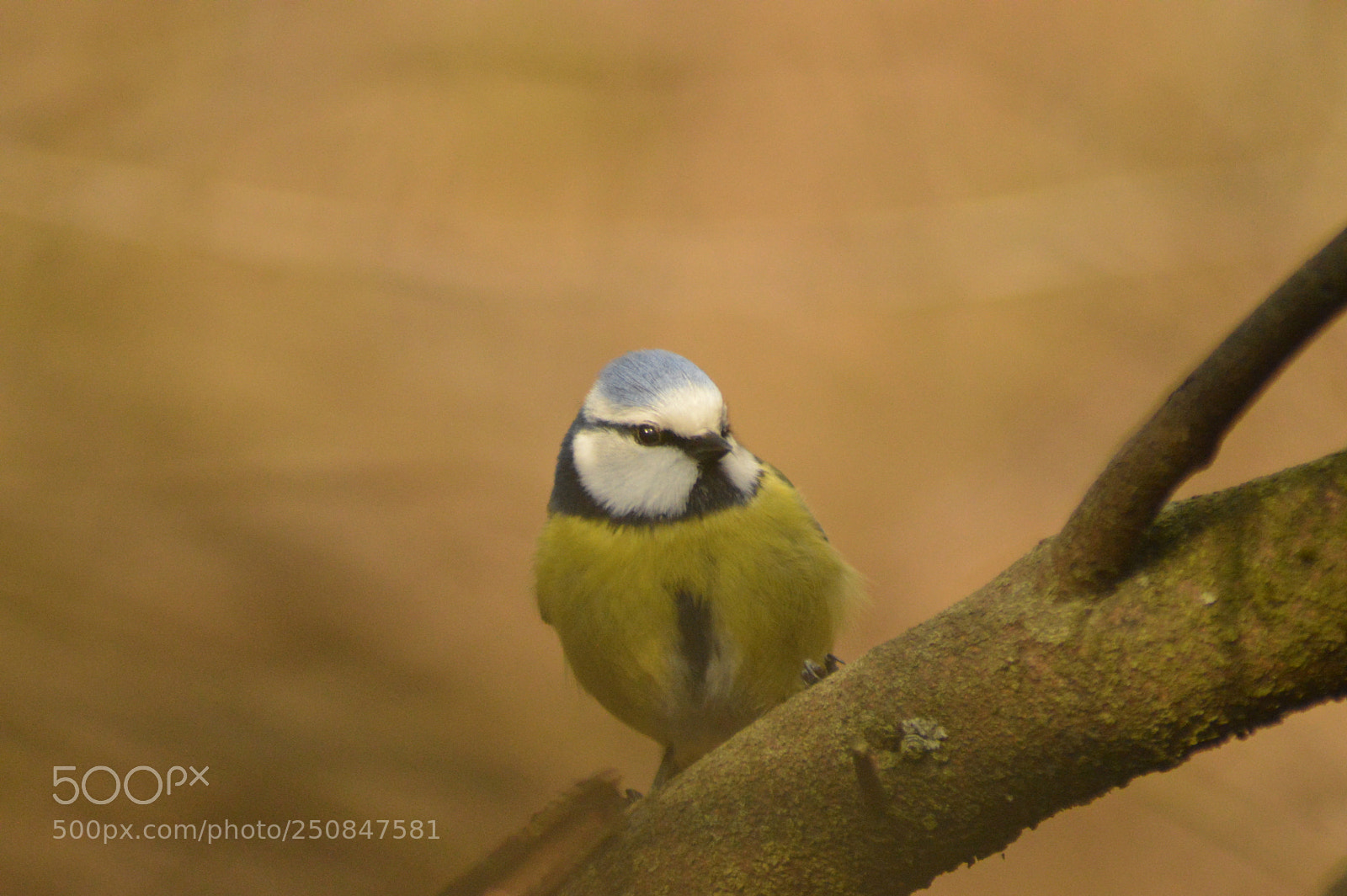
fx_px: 16823
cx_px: 674
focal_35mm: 450
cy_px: 448
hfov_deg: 4.6
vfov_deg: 3.0
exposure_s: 1/4000
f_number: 5.6
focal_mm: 300
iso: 3200
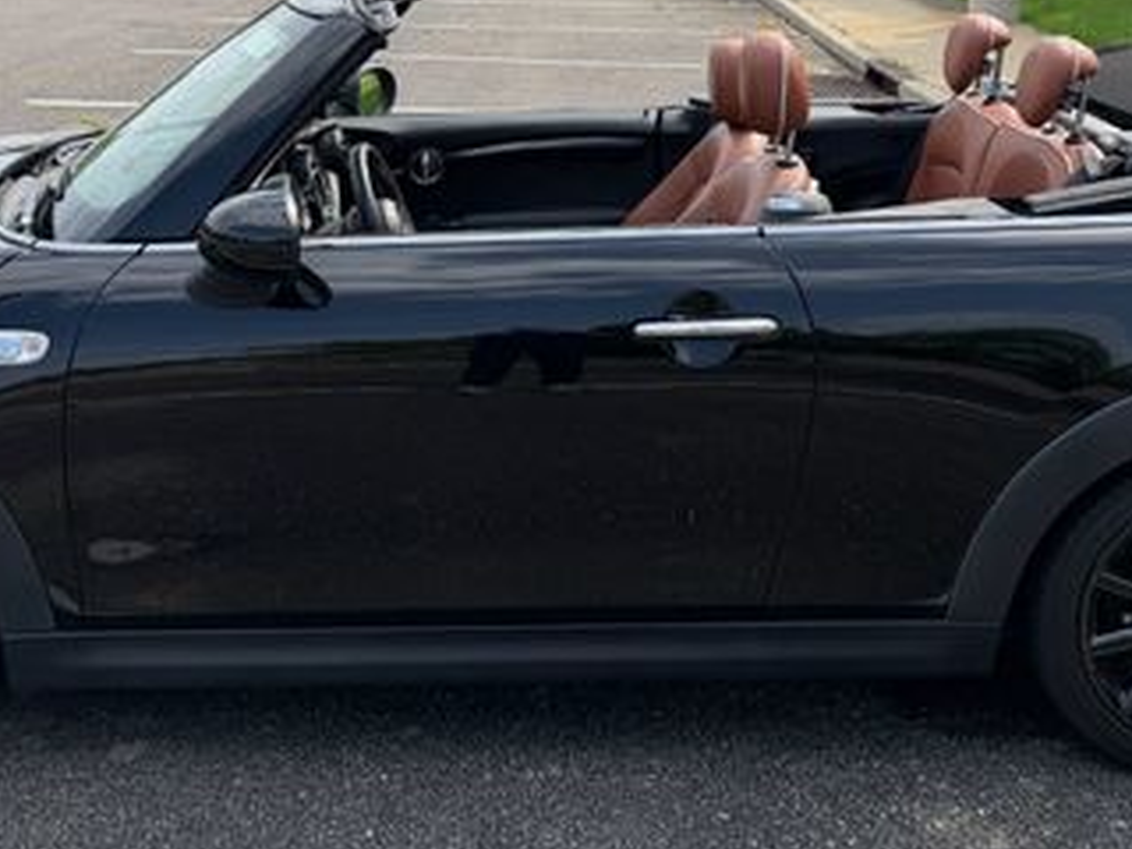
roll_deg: -1.1
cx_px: 531
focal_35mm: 48
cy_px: 113
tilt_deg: -10.3
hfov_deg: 39.6
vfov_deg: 29.2
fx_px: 1570
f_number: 1.78
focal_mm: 6.76
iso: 100
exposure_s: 1/3759
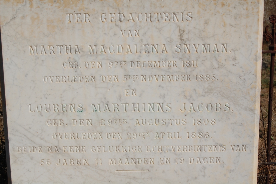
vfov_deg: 16.5
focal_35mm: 82
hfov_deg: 24.6
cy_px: 92
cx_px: 138
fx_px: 632
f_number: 13
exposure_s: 1/500
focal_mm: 55
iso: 200
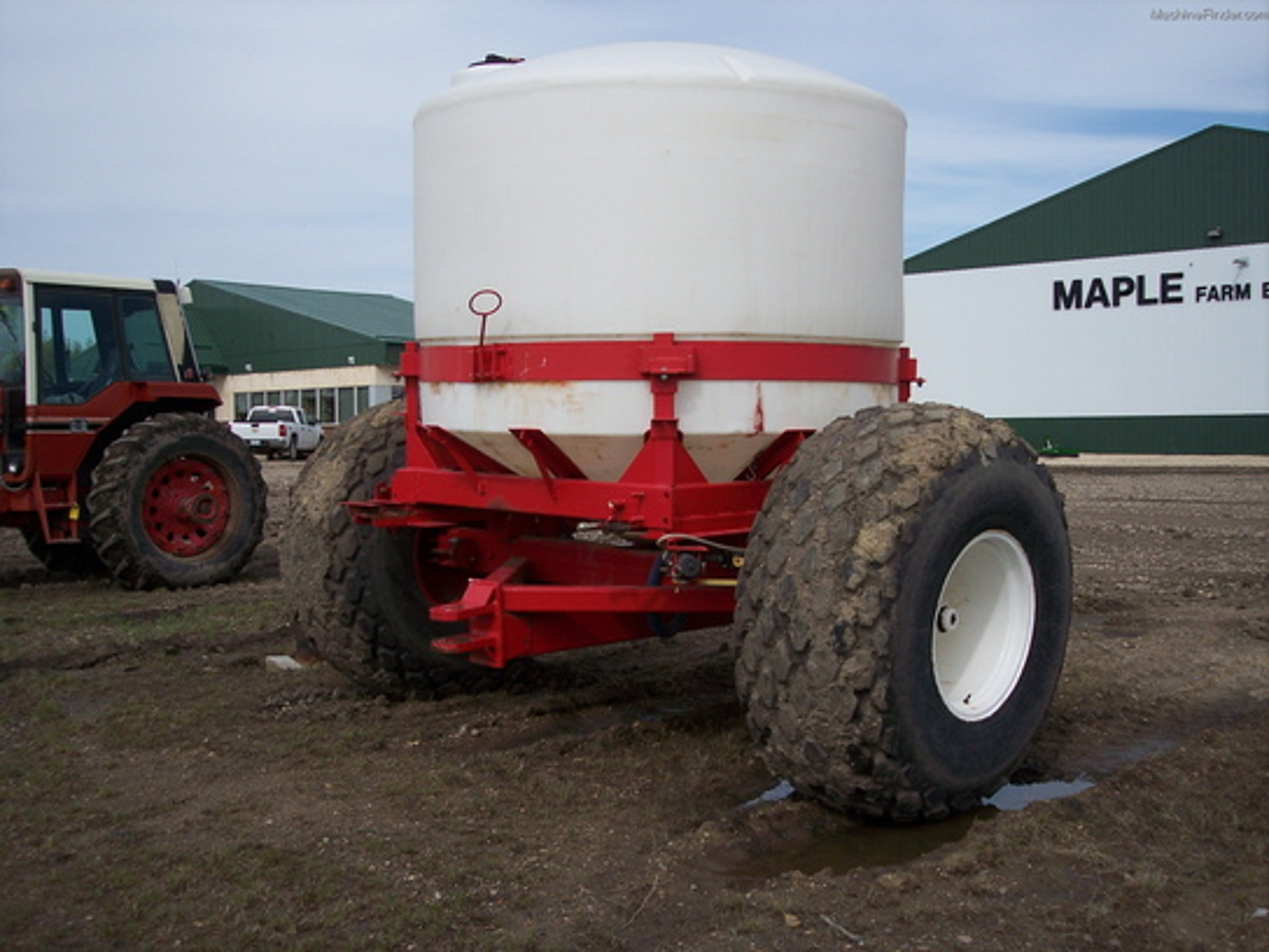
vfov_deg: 36.8
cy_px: 476
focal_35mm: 39
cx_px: 634
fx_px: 1430
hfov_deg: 47.9
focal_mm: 8
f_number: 4
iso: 100
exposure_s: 1/1000
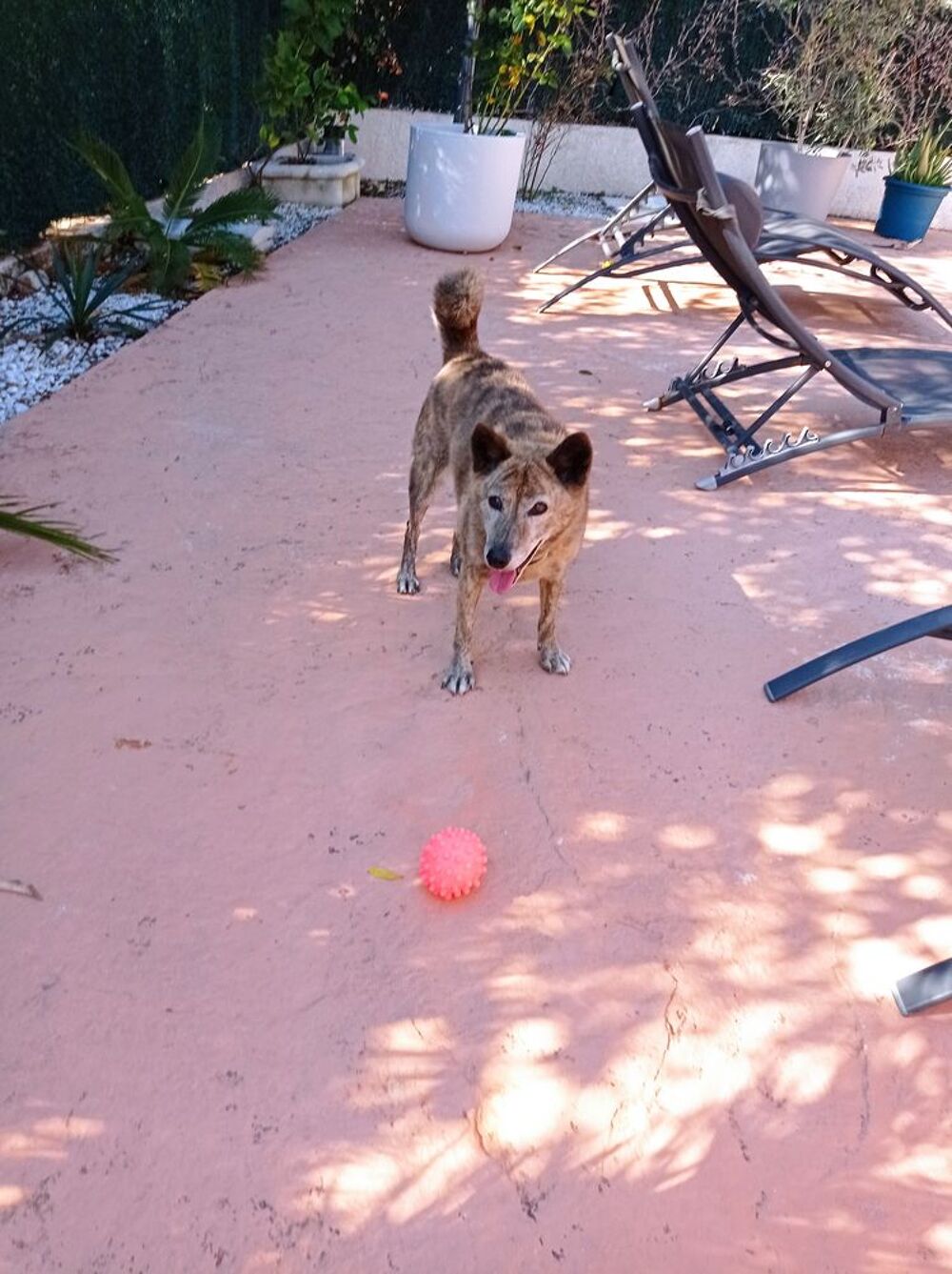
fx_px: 1029
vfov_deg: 63.5
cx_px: 476
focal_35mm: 28
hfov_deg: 49.7
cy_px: 637
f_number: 1.79
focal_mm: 4.74
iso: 100
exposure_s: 1/582
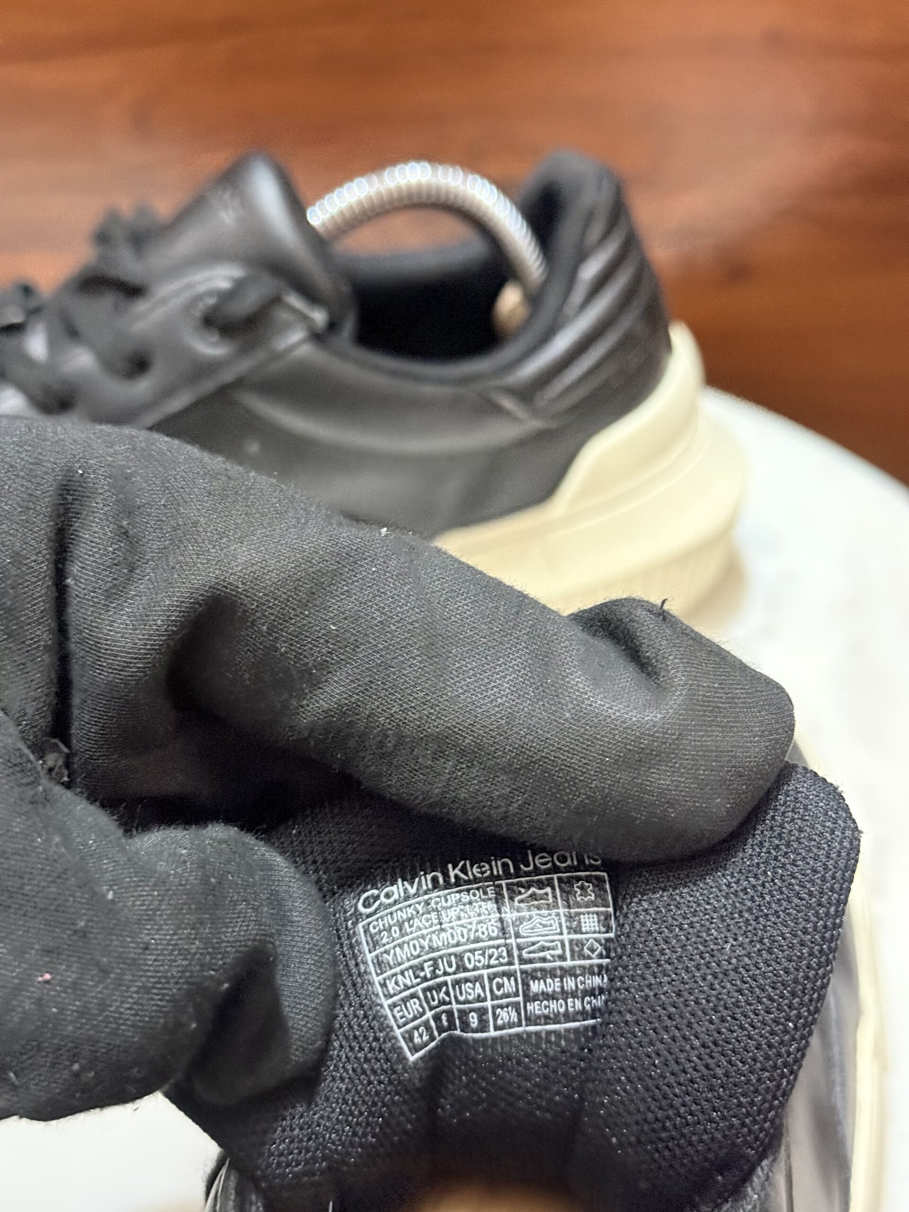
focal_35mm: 48
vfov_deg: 39.7
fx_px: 1681
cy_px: 606
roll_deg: +2.1
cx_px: 454
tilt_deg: -38.4
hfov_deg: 30.3
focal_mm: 6.76
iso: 640
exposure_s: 1/25
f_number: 1.78
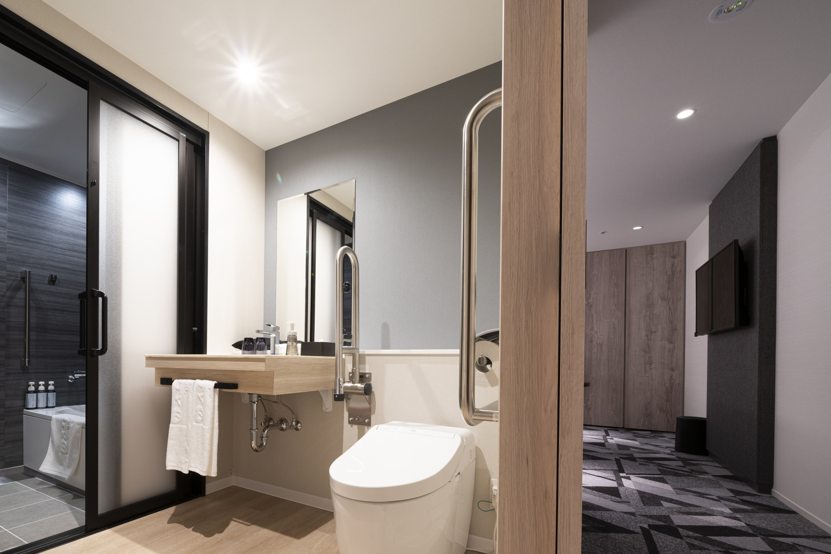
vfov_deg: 71.9
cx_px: 341
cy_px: 363
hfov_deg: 95.7
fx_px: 369
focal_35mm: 16
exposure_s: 1.3
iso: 200
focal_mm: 12
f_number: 13
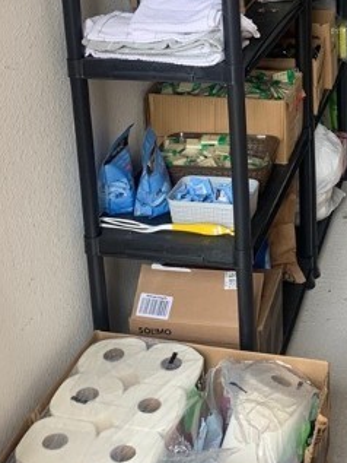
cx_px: 280
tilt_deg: -13.2
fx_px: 841
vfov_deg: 29.0
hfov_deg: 23.0
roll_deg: +1.8
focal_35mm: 63
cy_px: 12
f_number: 1.8
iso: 64
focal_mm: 4.25
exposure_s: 1/121
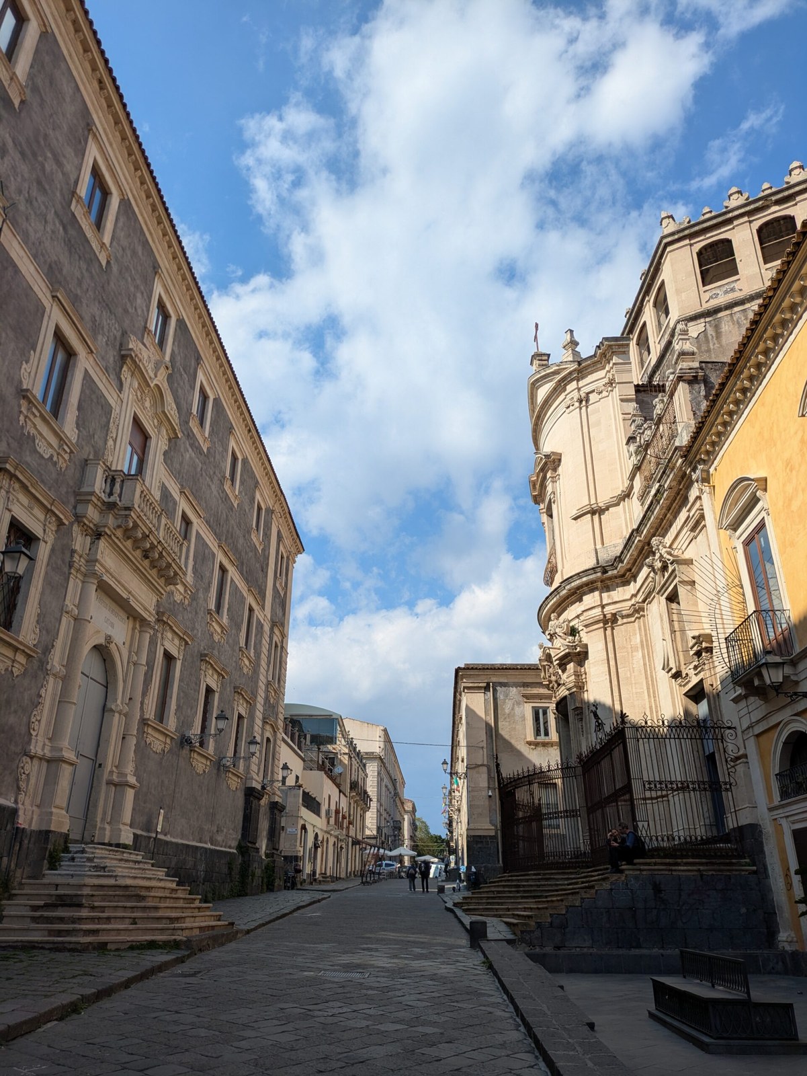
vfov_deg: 69.4
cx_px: 404
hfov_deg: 54.9
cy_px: 538
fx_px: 777
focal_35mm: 25
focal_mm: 5.43
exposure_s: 1/2732
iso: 57
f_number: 1.89
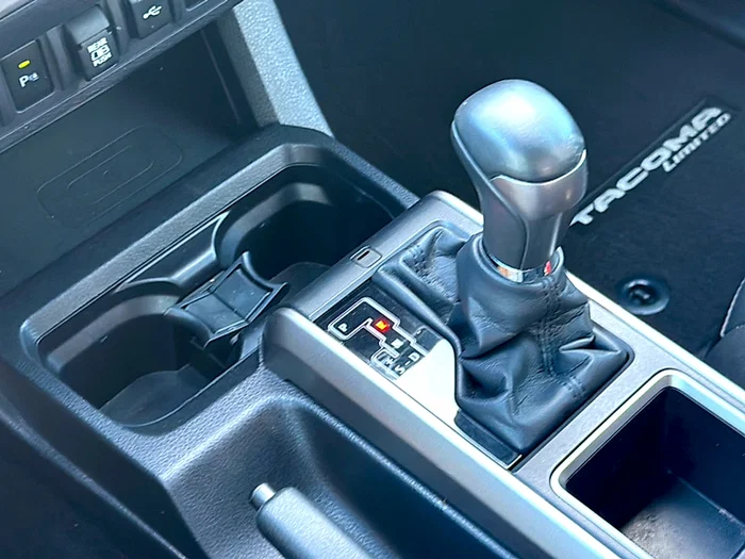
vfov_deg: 29.1
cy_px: 280
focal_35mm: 50
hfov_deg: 38.2
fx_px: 1076
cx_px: 372
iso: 160
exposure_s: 1/62
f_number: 1.78
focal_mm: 6.86
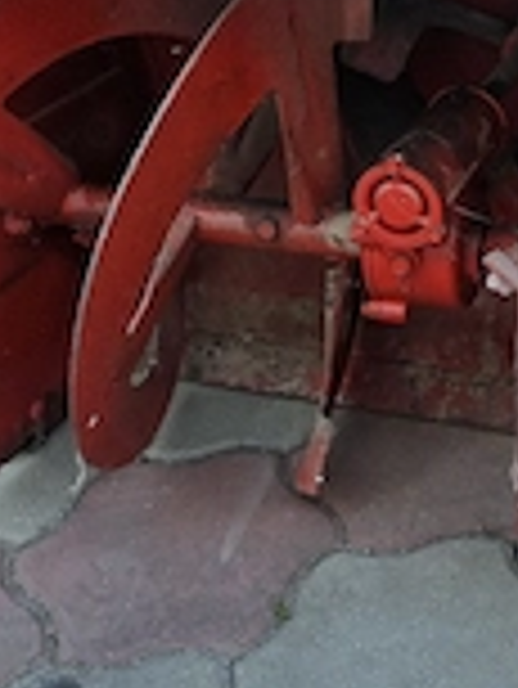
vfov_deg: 32.0
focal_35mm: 60
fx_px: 1195
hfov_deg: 24.1
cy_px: 270
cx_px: 414
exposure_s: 1/370
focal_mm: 6.3
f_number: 1.7
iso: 32
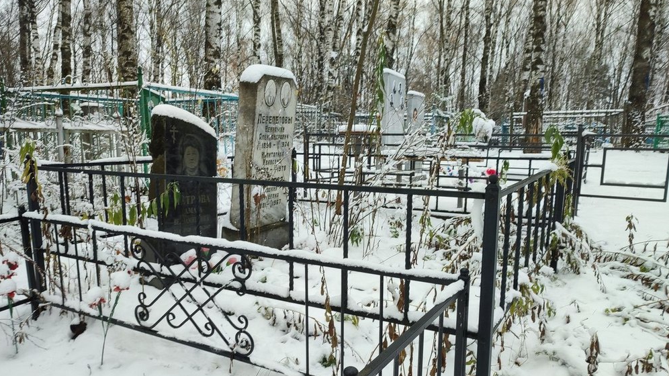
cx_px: 329
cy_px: 219
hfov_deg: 67.9
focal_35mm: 28
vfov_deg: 41.4
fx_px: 497
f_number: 1.9
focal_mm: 6.04
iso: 57
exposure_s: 1/50
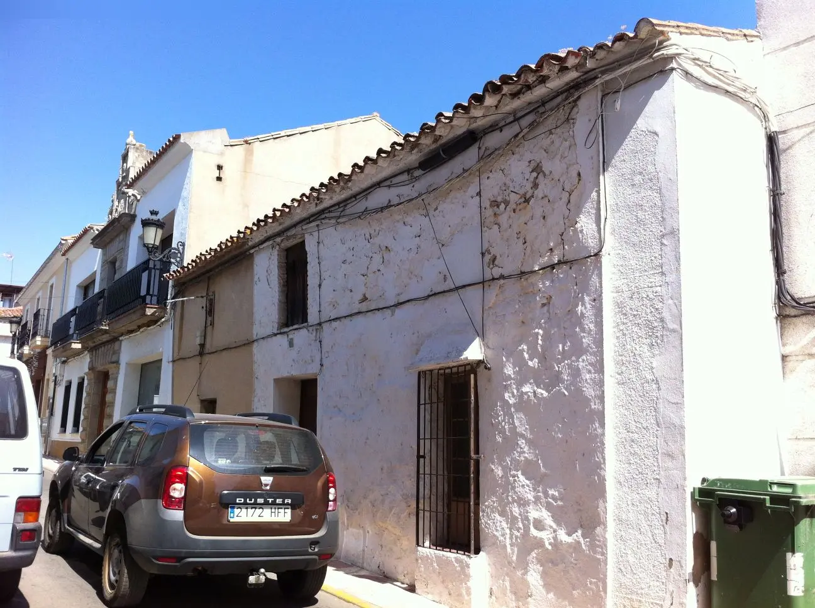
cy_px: 304
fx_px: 823
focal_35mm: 35
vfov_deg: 40.6
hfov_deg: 52.7
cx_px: 408
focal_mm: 3.85
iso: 80
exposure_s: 1/628
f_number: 2.8
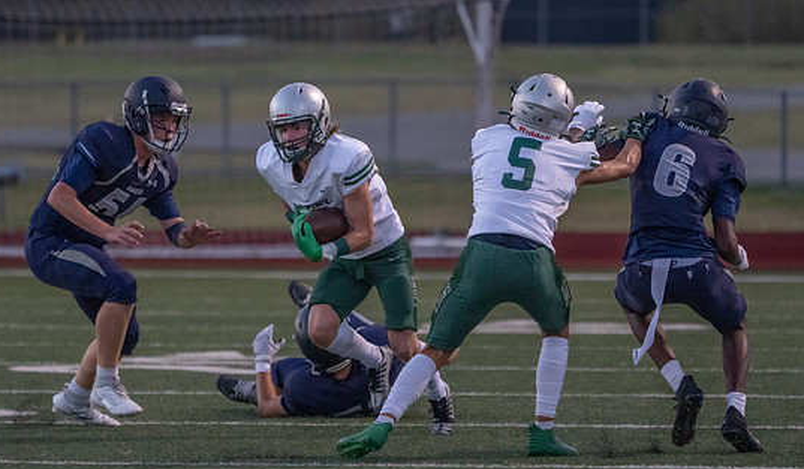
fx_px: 9506
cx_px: 383
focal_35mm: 442
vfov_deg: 2.8
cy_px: 266
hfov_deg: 4.8
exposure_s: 1/1000
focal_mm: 345
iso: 8000
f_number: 5.6
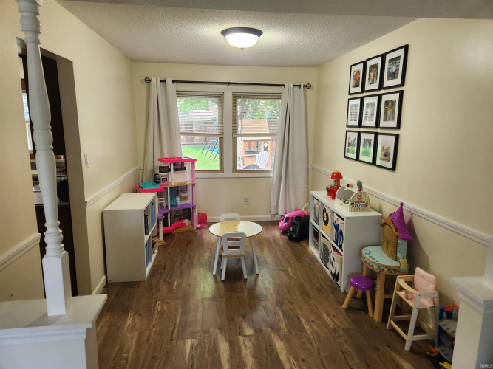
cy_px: 184
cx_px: 246
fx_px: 328
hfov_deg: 73.9
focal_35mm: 23
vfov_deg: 58.9
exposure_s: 1/120
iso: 160
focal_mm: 5.4
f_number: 1.8
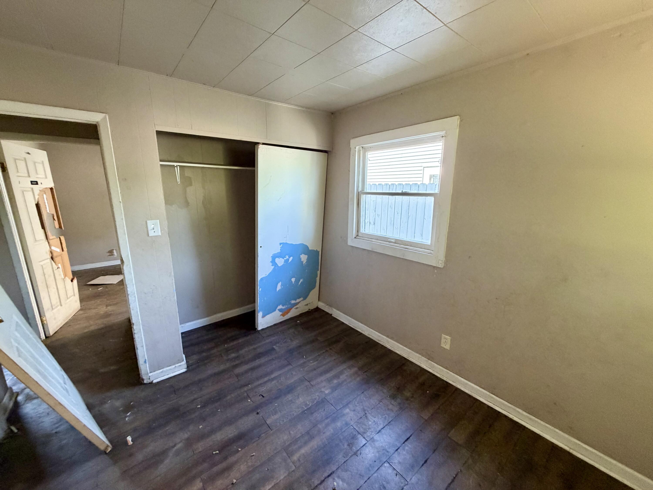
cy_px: 245
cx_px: 326
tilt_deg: -8.0
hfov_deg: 102.1
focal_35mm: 14
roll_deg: +1.0
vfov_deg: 85.7
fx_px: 264
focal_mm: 2.22
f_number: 2.2
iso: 320
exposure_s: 1/60
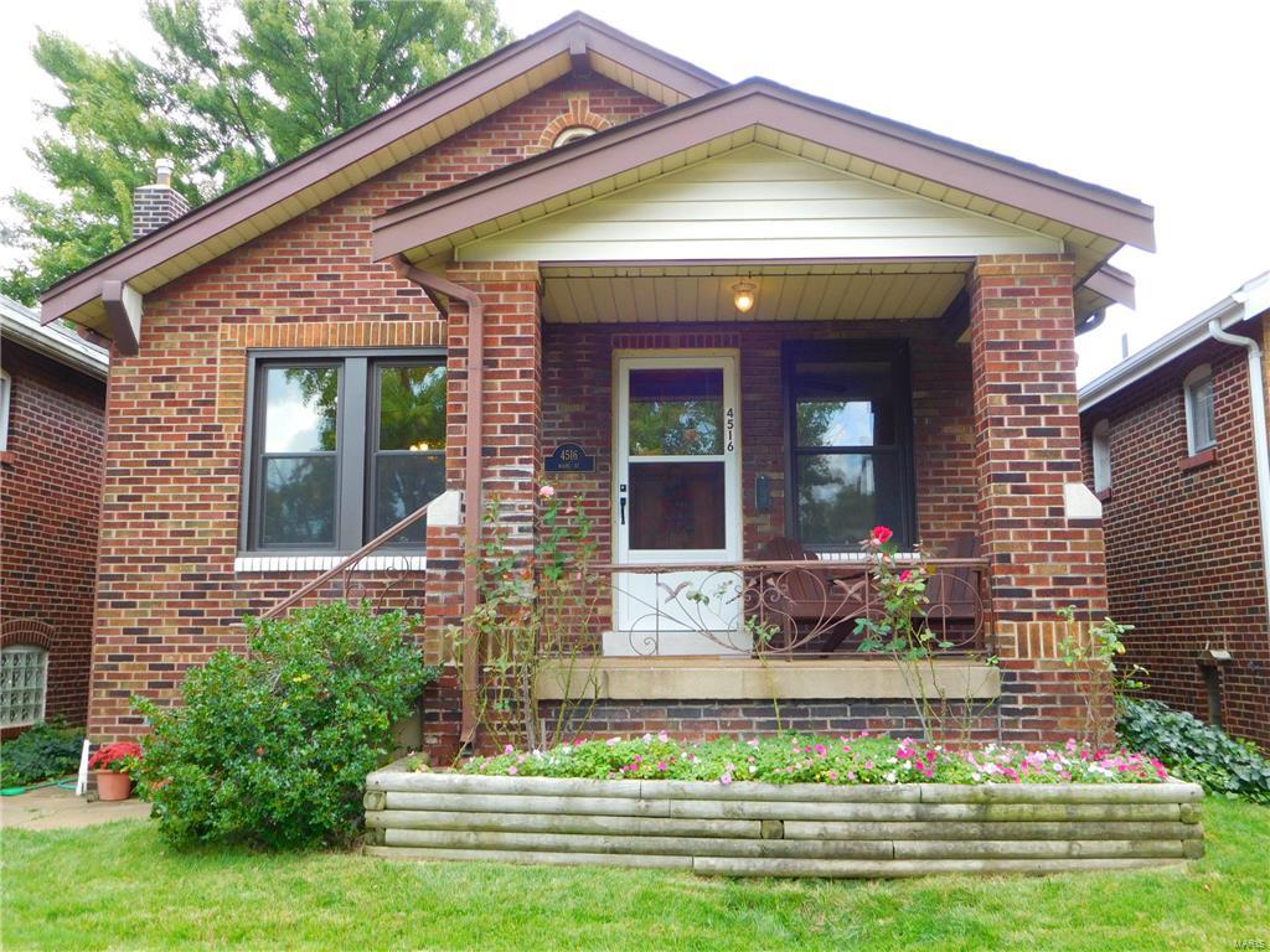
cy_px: 476
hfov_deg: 56.8
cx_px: 635
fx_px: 1174
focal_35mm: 32
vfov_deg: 44.2
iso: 125
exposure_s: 1/160
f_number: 3.6
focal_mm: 5.7
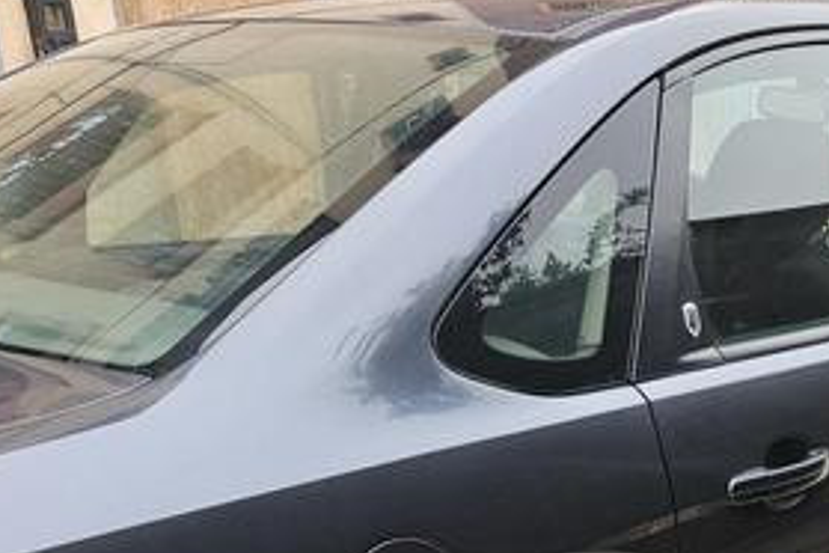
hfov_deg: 34.7
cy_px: 611
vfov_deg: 22.8
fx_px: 1289
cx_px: 648
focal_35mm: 56
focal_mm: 5.4
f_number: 1.8
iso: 32
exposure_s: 1/100
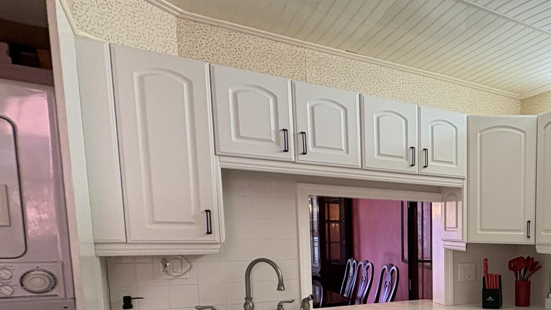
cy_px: 284
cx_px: 558
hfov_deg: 49.2
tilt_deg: -4.7
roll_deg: -0.2
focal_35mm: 32
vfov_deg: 34.5
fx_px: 467
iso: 200
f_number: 2.2
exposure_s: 1/60
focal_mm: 2.22
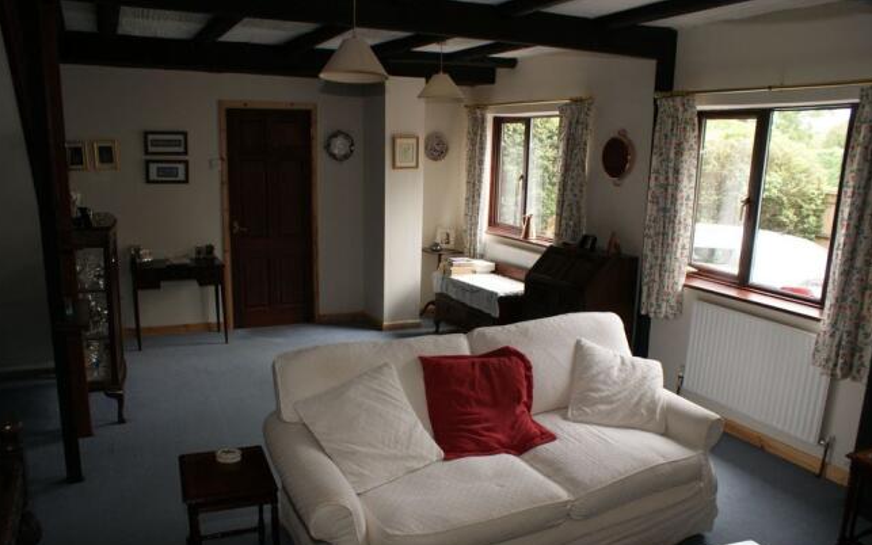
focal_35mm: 28
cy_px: 295
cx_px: 433
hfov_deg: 66.5
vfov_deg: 44.5
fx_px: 665
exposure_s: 1/80
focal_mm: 18
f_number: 5.6
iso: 400
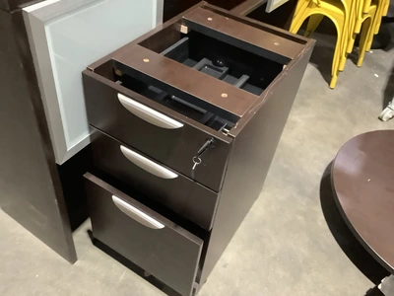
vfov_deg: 45.4
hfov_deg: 58.4
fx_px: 353
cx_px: 197
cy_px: 148
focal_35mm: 31
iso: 500
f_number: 2.4
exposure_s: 1/30
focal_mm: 3.3
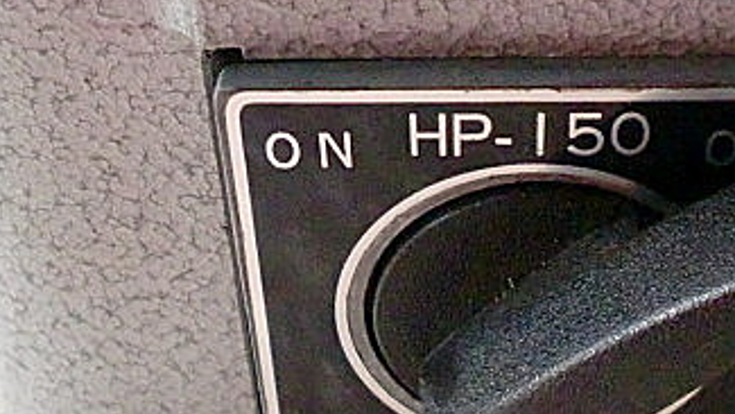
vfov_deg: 16.1
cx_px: 396
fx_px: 1462
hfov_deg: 28.2
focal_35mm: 75
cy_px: 183
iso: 1250
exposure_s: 1/60
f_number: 3.1
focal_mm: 6.3
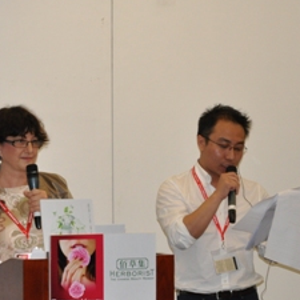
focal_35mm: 253
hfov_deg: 6.9
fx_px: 2481
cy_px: 223
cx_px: -51
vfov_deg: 6.9
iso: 800
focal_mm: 70
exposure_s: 1/60
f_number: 5.6
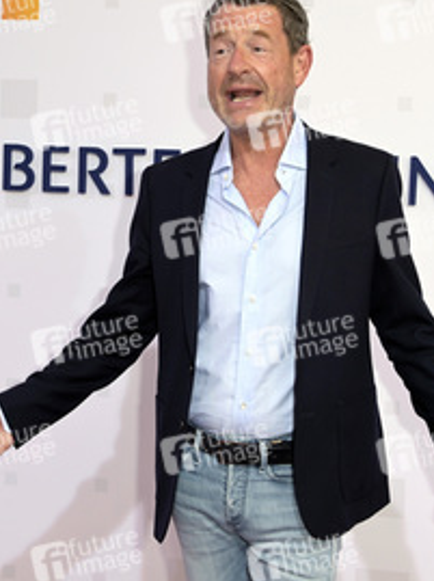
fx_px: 1190
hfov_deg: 20.7
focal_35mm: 71
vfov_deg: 27.4
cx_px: 245
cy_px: 287
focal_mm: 44
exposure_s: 1/250
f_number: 7.1
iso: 500
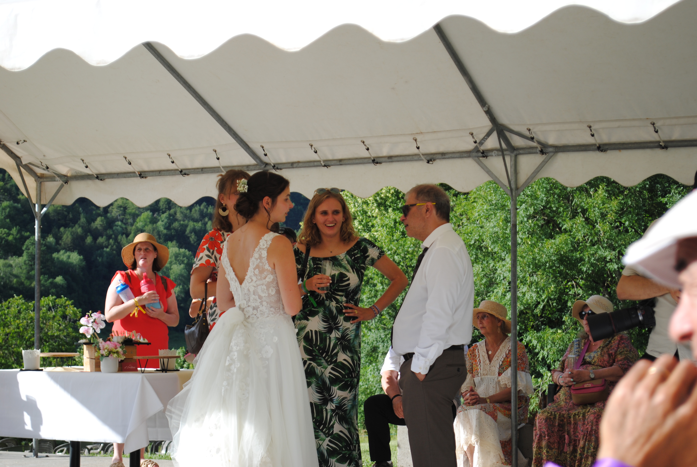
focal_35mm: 82
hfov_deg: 24.6
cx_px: 348
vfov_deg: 16.6
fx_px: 1599
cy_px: 234
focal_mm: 55
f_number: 6.3
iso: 100
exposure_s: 1/160
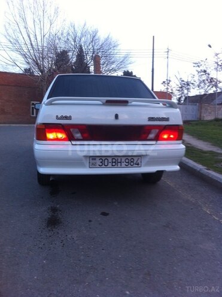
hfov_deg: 40.6
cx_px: 111
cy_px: 148
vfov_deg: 52.7
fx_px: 300
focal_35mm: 35
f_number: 2.8
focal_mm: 3.85
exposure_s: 1/30
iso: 80
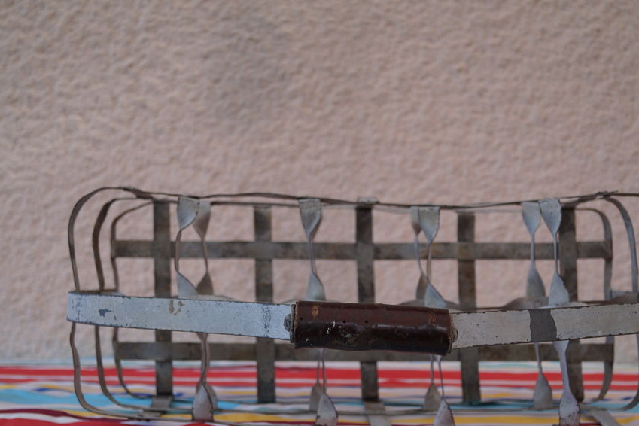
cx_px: 362
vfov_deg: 25.5
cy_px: 244
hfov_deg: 37.5
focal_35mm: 53
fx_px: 941
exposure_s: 1/160
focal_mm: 30
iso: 200
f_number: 4.5
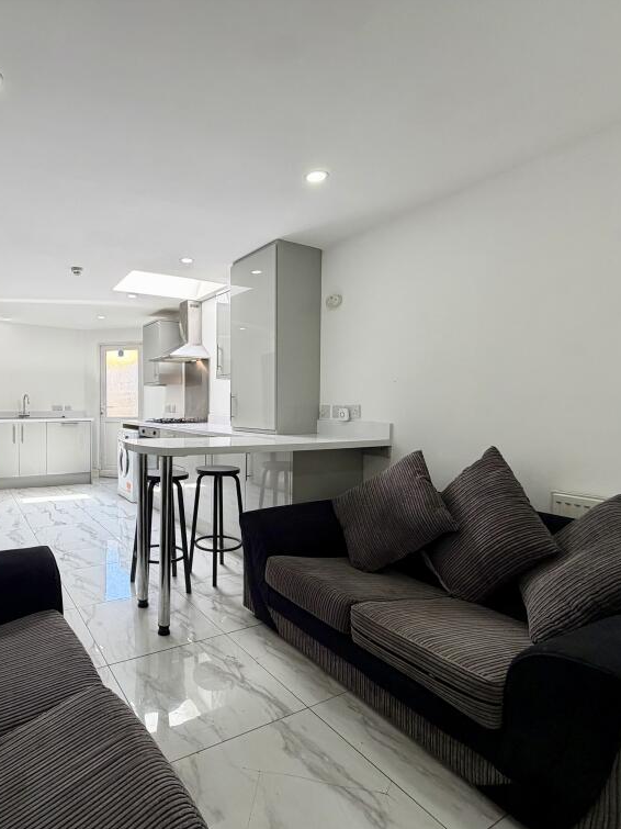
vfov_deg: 84.7
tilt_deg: -1.8
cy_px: 417
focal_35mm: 19
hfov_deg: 66.4
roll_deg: -0.3
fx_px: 455
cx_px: 196
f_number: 2.2
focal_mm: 2.22
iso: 160
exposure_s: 1/121
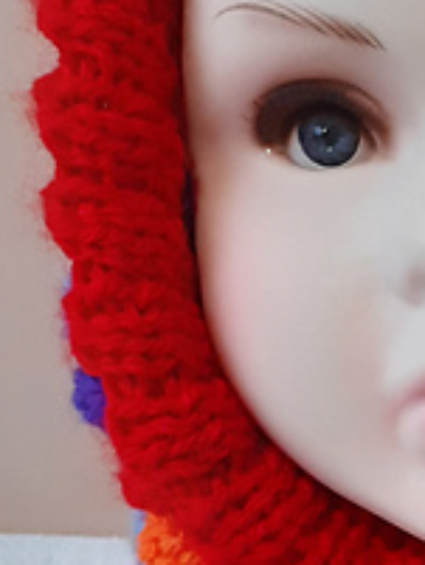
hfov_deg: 16.4
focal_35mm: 86
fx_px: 1406
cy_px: 394
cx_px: 526
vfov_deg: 22.6
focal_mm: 3.6
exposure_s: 1/50
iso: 160
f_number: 1.9
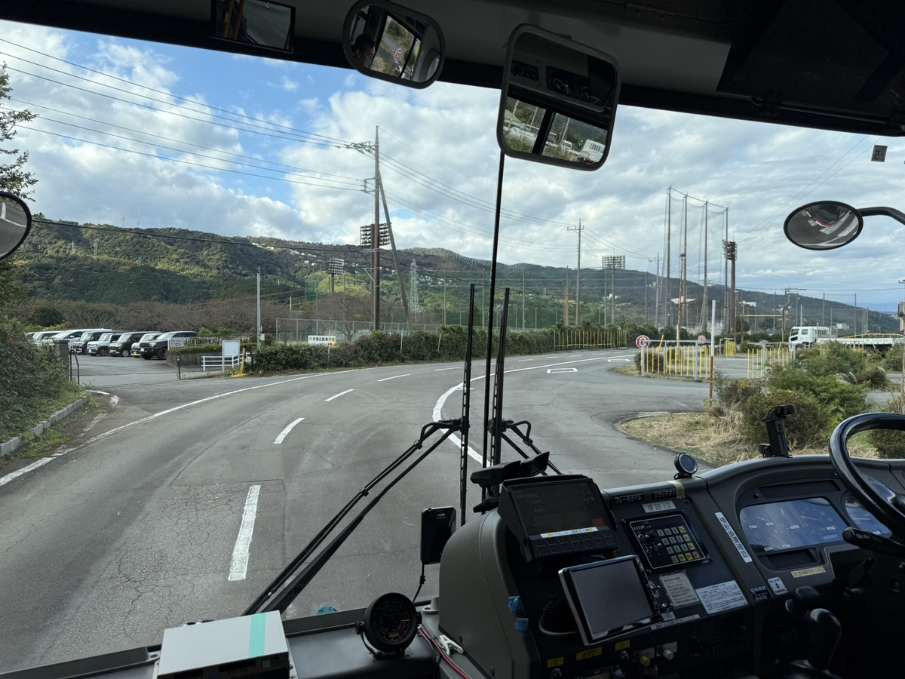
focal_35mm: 24
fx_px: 627
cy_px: 340
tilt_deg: +0.3
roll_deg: -1.4
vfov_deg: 56.8
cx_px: 452
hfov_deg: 71.6
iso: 80
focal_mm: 6.76
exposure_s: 1/2053
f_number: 1.78
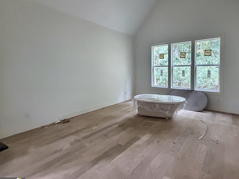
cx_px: 144
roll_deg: +0.5
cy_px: 74
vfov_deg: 71.0
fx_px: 124
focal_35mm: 18
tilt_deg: -3.8
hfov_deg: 86.6
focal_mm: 2.22
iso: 800
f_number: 2.2
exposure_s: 1/60
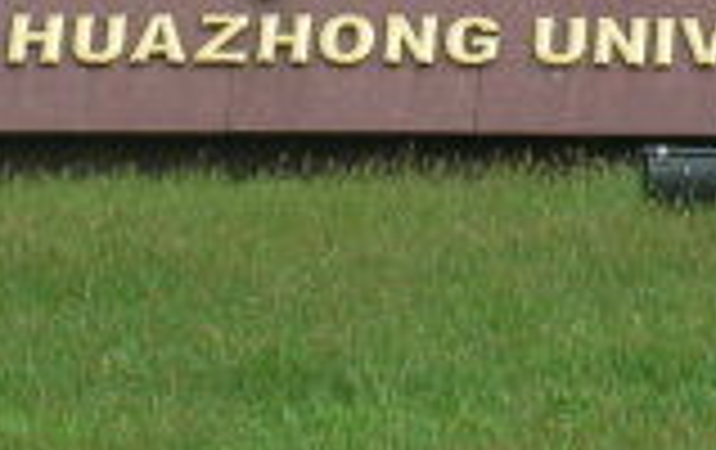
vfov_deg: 3.8
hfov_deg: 6.0
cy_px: -529
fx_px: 6724
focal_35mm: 344
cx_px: 959
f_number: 7.1
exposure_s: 1/176
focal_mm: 15.6
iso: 50
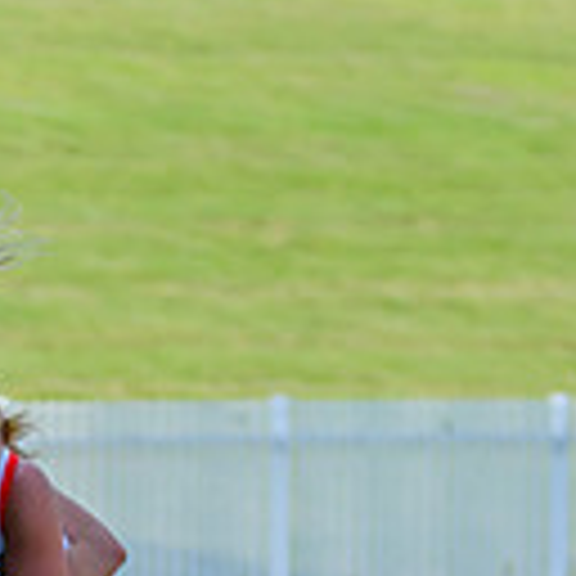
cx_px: 920
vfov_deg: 1.7
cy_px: 804
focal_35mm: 1051
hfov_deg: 1.7
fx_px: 19786
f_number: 5.3
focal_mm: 240
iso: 800
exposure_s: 1/2000
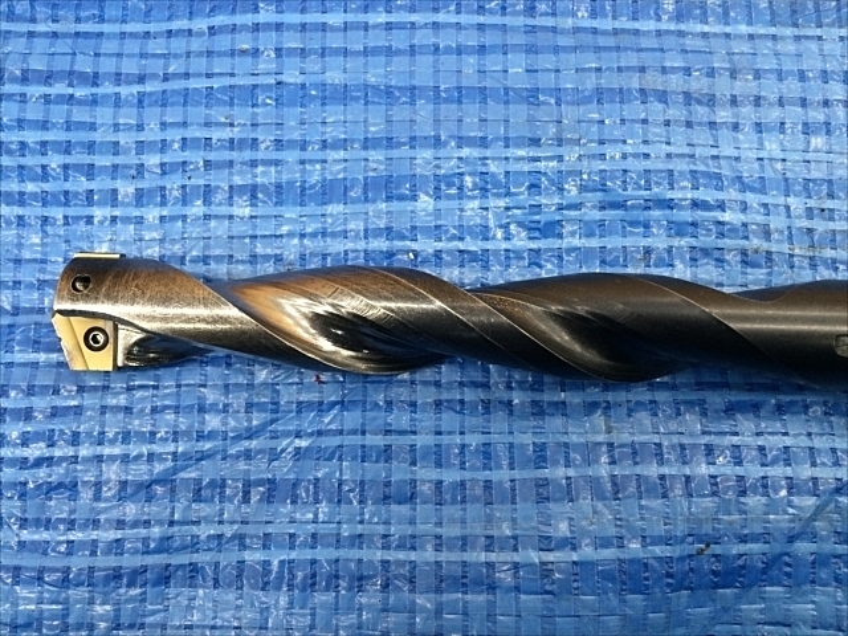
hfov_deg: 61.7
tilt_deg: -82.2
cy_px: 318
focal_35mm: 29
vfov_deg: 48.2
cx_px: 424
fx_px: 710
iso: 125
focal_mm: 4.15
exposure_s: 1/30
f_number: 2.2
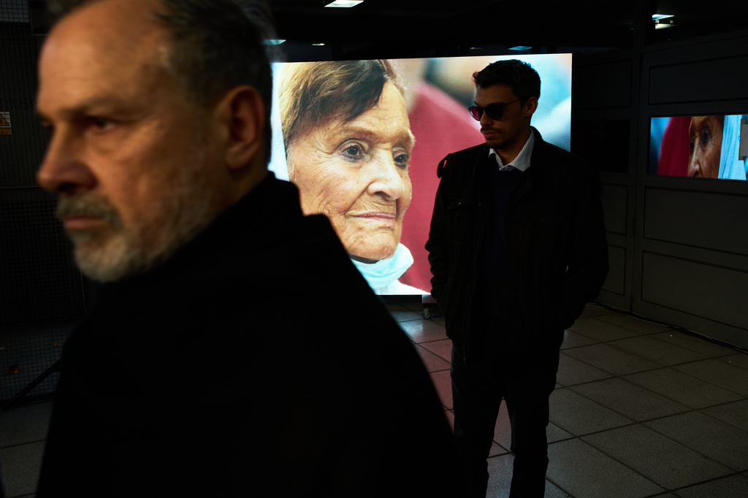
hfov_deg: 54.4
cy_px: 249
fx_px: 727
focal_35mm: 35
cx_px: 374
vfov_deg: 37.8
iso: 800
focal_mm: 35
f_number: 7.1
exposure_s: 1/100
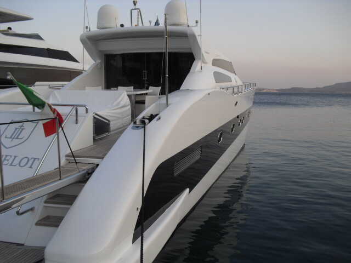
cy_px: 132
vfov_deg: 39.7
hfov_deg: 51.4
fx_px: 365
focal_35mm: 36
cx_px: 176
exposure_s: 1/320
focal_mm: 6.3
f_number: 3.1
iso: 100
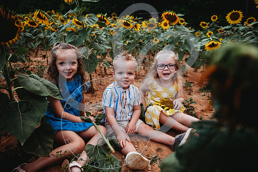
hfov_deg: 67.4
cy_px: 86
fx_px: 194
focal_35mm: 27
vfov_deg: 48.0
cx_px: 129
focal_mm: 27
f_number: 2.8
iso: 100
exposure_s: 1/250
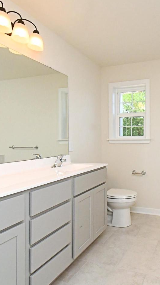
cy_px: 142
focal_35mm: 24
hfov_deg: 44.4
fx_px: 181
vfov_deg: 76.3
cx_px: 137
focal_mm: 10
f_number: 14
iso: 3200
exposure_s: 1/250
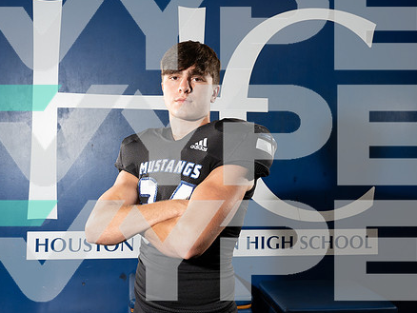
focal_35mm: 42
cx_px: 205
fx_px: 506
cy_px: 136
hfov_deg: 44.8
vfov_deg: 34.3
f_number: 8
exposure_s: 1/250
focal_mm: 33
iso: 800
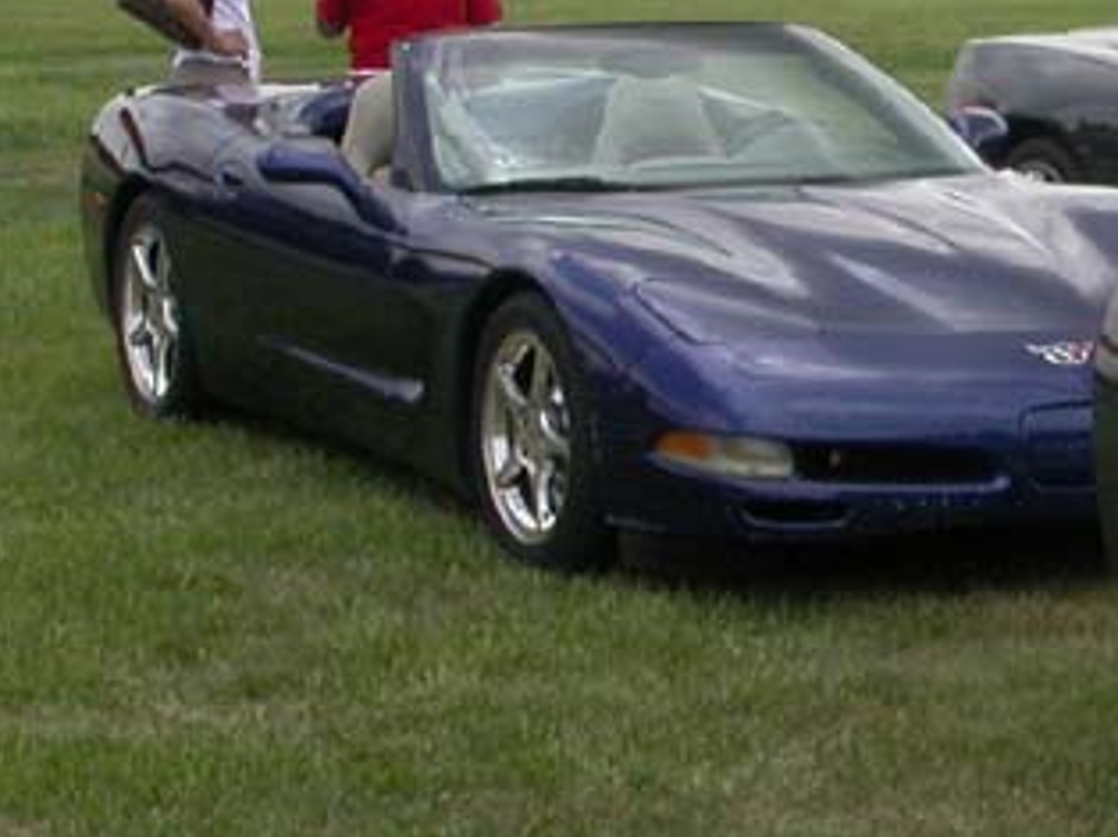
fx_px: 4002
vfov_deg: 11.9
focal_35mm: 124
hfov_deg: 15.7
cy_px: 249
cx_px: 1011
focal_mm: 7.85
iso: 100
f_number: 6.7
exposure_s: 1/281
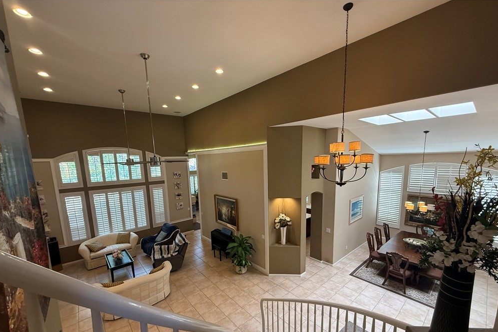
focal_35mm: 15
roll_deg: +1.9
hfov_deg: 100.4
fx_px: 208
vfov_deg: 76.8
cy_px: 191
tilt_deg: -8.2
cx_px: 252
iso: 320
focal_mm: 2.22
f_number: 2.2
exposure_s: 1/120
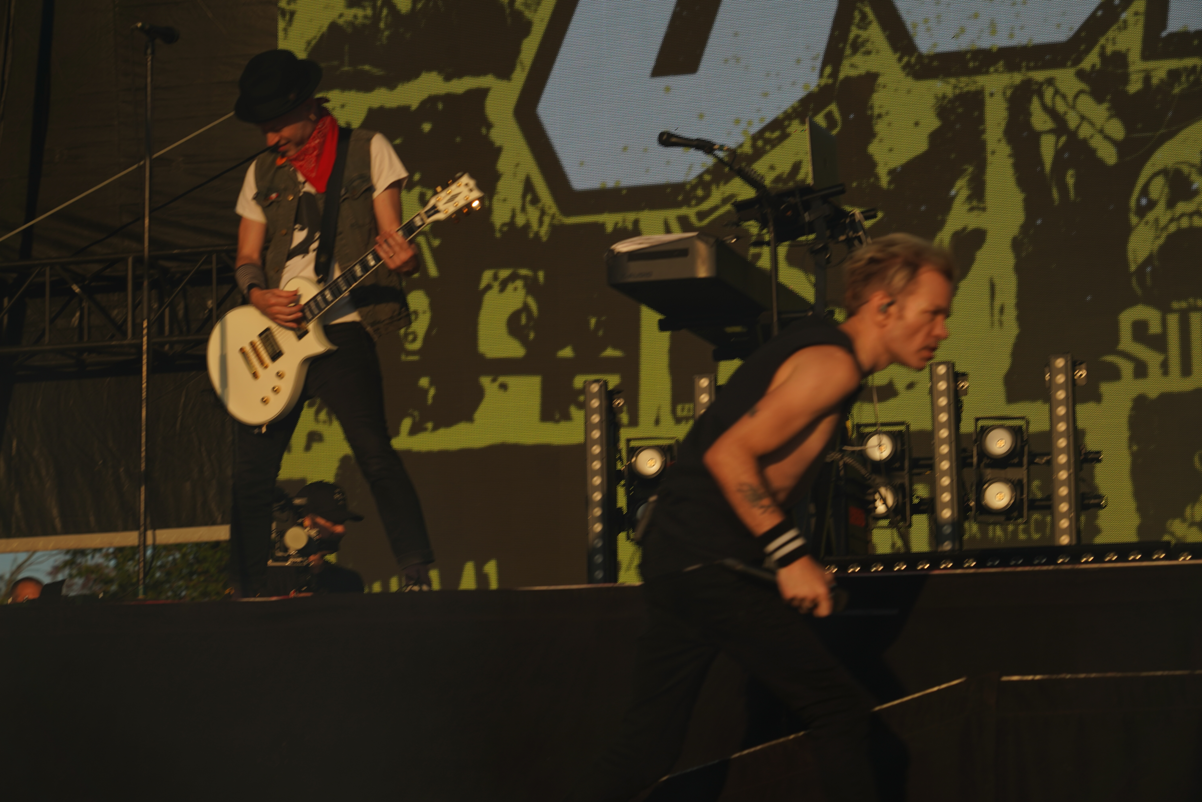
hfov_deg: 19.5
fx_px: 3506
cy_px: 401
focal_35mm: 105
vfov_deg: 13.0
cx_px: 601
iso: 100
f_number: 6.3
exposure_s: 1/400
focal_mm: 105
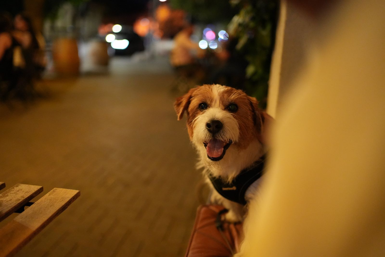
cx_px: 192
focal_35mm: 35
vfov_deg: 37.9
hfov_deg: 54.4
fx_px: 374
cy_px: 128
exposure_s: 1/160
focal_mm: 35
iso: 8000
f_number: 2
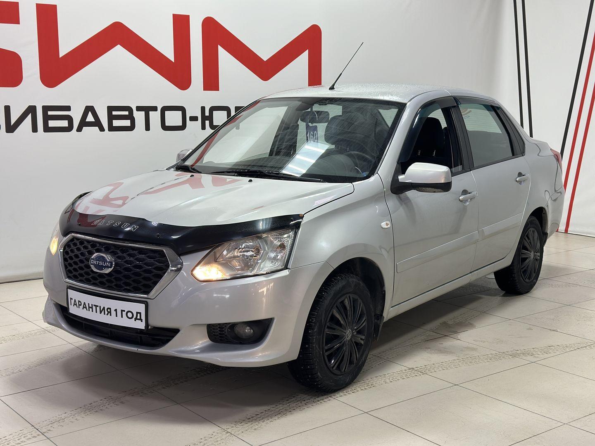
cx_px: 298
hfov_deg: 39.7
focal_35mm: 48
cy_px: 223
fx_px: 825
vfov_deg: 30.3
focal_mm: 6.86
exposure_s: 1/100
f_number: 1.78
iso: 64
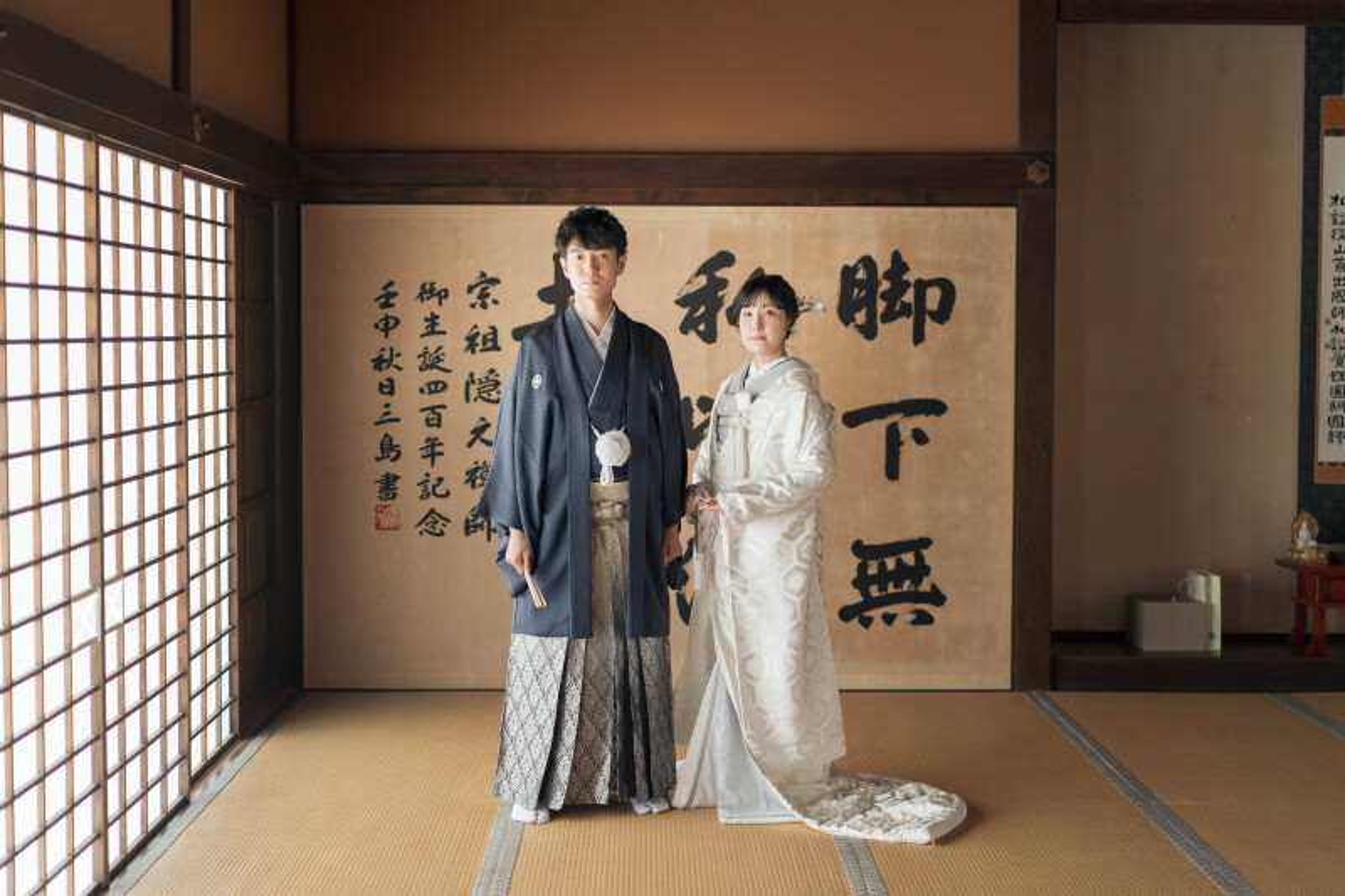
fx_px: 2054
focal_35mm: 55
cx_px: 672
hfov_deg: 36.3
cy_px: 448
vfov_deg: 24.6
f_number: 2.2
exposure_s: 1/100
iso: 1600
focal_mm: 55
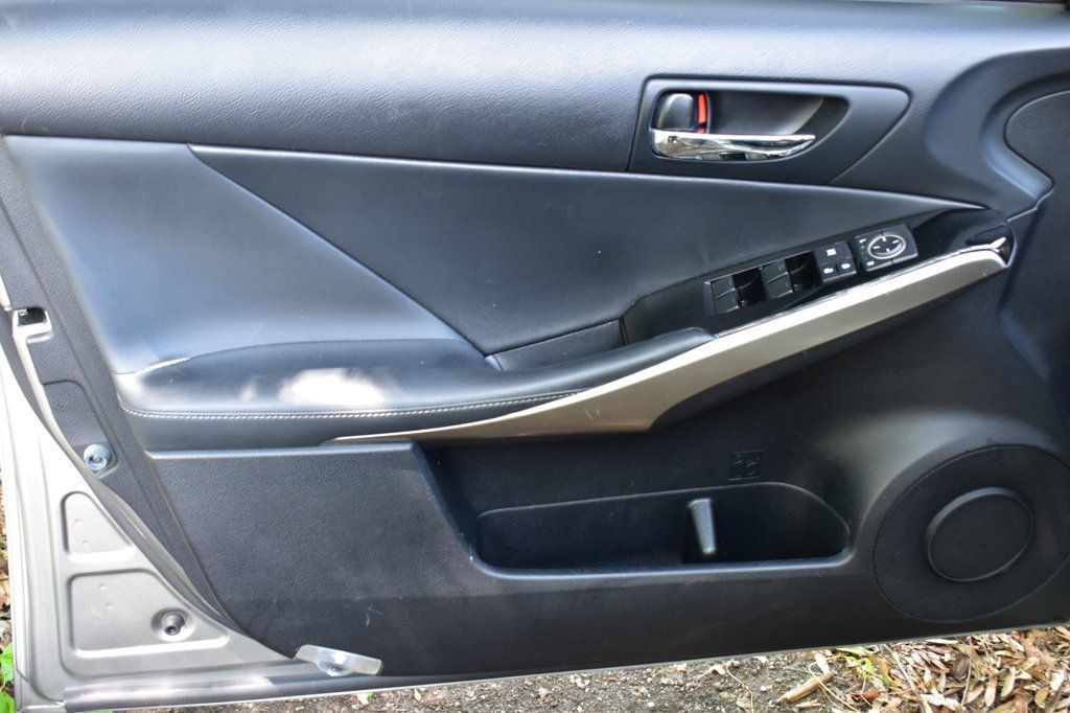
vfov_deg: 28.9
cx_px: 535
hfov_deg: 42.3
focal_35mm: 46
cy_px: 356
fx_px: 1382
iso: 560
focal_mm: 31
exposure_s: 1/15
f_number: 6.3
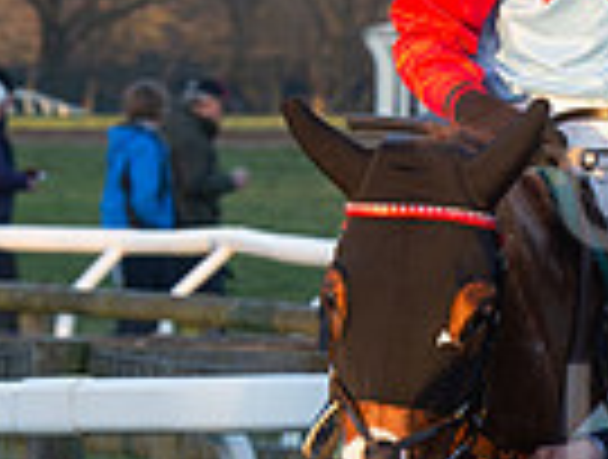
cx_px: 766
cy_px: 482
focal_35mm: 623
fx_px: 10972
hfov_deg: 3.2
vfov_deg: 2.4
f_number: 8
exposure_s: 1/400
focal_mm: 112
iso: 1000
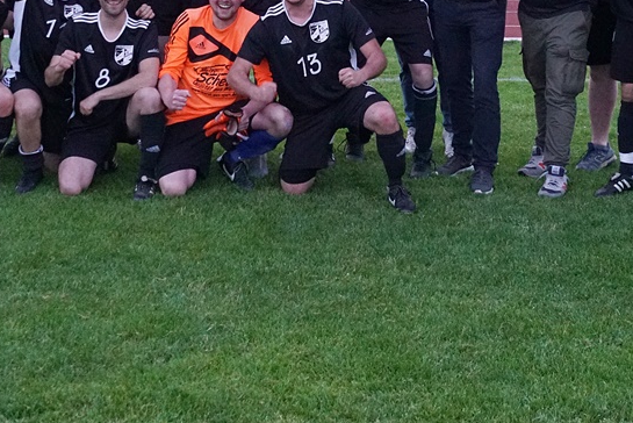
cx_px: 329
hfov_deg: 30.5
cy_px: -3
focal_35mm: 66
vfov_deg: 20.0
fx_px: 1161
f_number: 3.5
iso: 3200
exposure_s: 1/60
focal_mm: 20
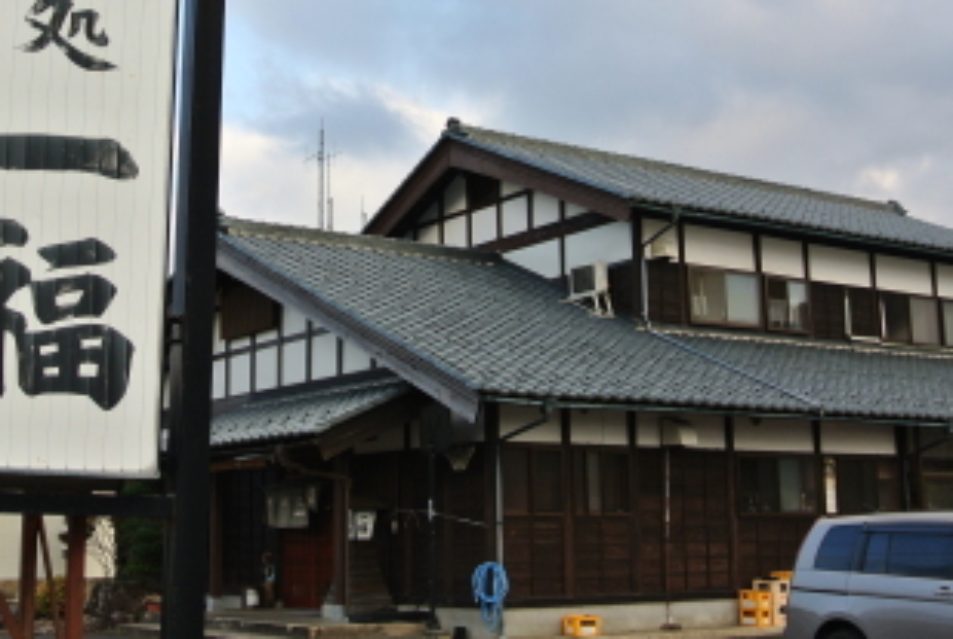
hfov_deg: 36.1
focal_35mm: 55
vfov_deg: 24.7
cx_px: 419
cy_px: 273
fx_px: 1458
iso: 100
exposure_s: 1/250
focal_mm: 12.7
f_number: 4
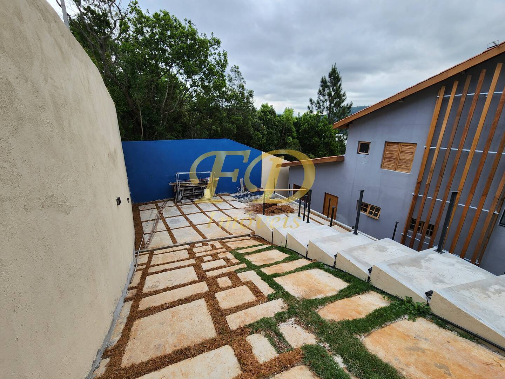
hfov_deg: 106.2
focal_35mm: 13
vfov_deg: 89.9
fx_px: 190
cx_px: 252
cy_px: 190
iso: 50
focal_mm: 2.2
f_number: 2.2
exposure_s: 1/1238
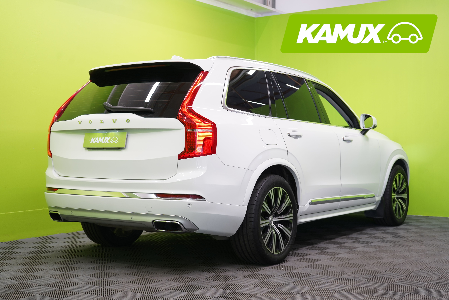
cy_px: 150
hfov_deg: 40.3
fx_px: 611
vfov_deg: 27.5
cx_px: 224
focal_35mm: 49
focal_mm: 49
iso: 400
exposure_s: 1/30
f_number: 5
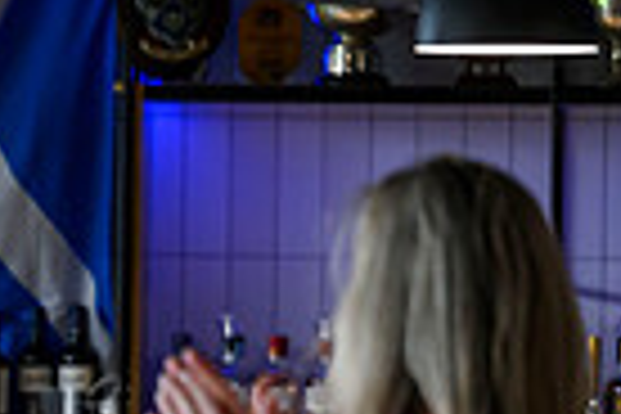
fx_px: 8711
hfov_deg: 4.0
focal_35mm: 505
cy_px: 745
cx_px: -621
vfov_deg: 2.7
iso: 2500
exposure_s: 1/500
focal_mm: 120
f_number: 3.2
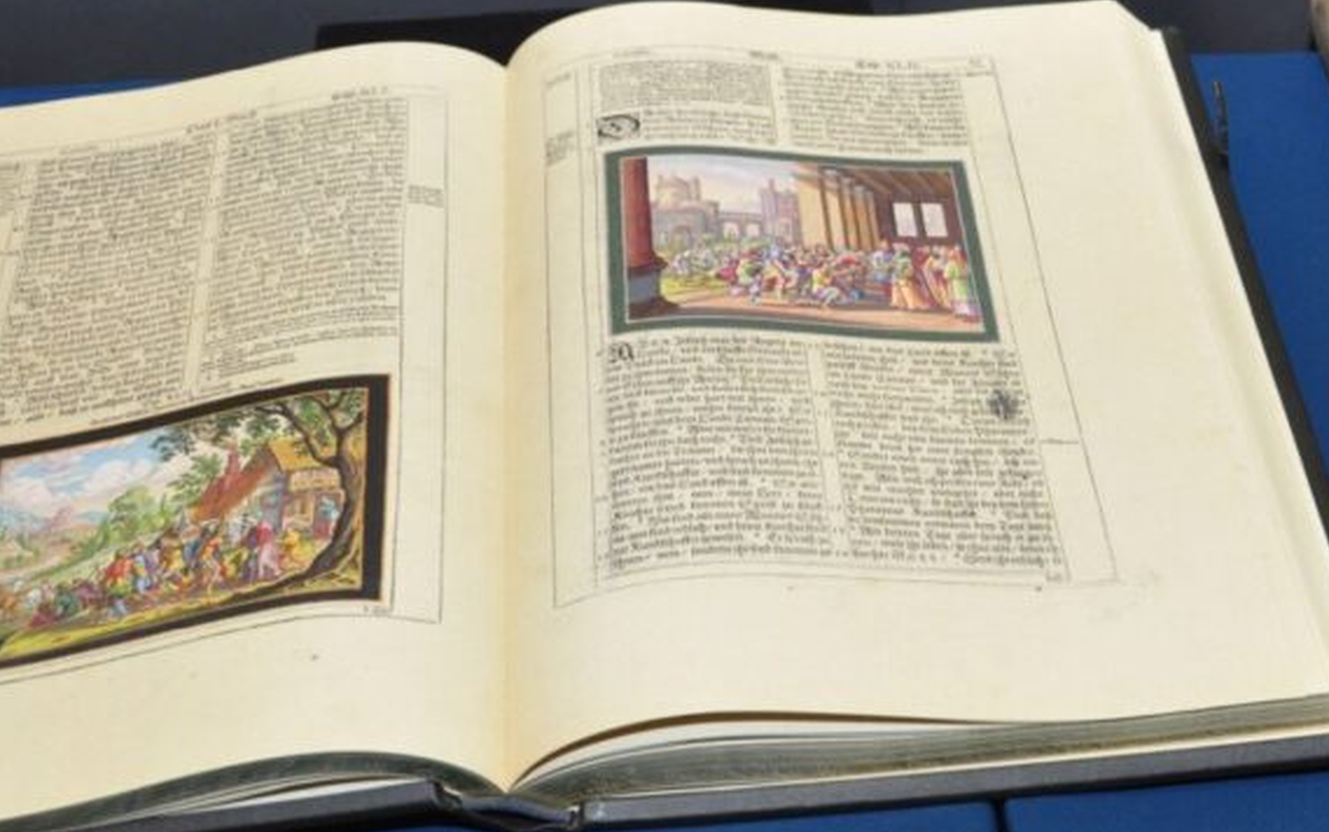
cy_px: 391
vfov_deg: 19.7
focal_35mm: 66
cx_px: 930
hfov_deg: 30.7
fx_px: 2391
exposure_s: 1/60
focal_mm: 24
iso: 640
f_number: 5.6
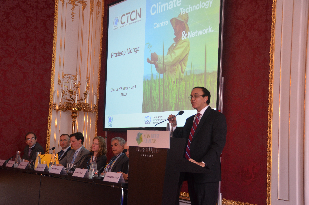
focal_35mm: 52
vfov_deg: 25.6
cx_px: 154
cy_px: 102
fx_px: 450
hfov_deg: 37.9
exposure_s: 1/50
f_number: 4.5
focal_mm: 35
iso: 1000
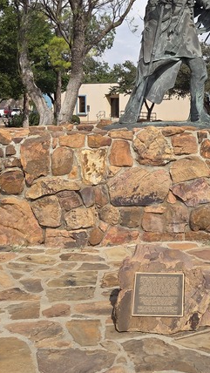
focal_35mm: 60
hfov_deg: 19.7
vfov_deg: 33.2
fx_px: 593
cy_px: 41
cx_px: 182
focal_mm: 5.4
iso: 80
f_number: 1.8
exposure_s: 1/4771
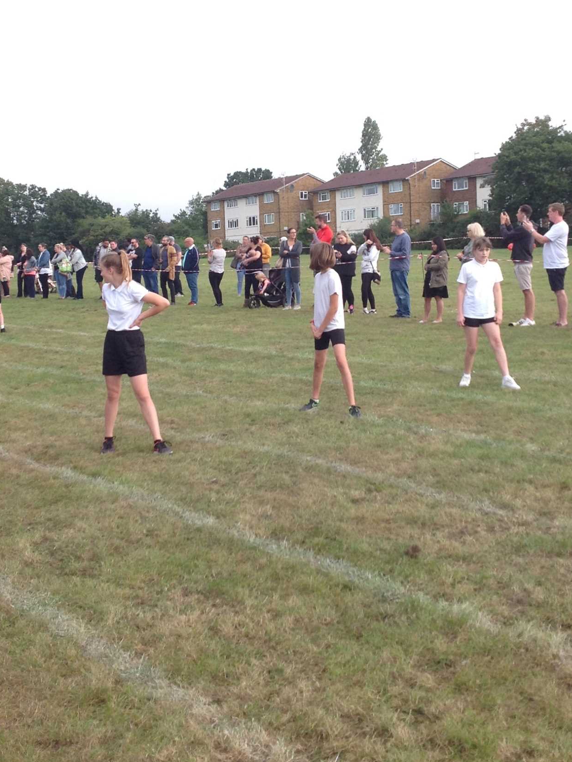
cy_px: 274
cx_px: 297
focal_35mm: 54
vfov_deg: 35.3
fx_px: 1190
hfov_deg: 27.0
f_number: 2.4
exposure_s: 1/605
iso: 50
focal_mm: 4.28
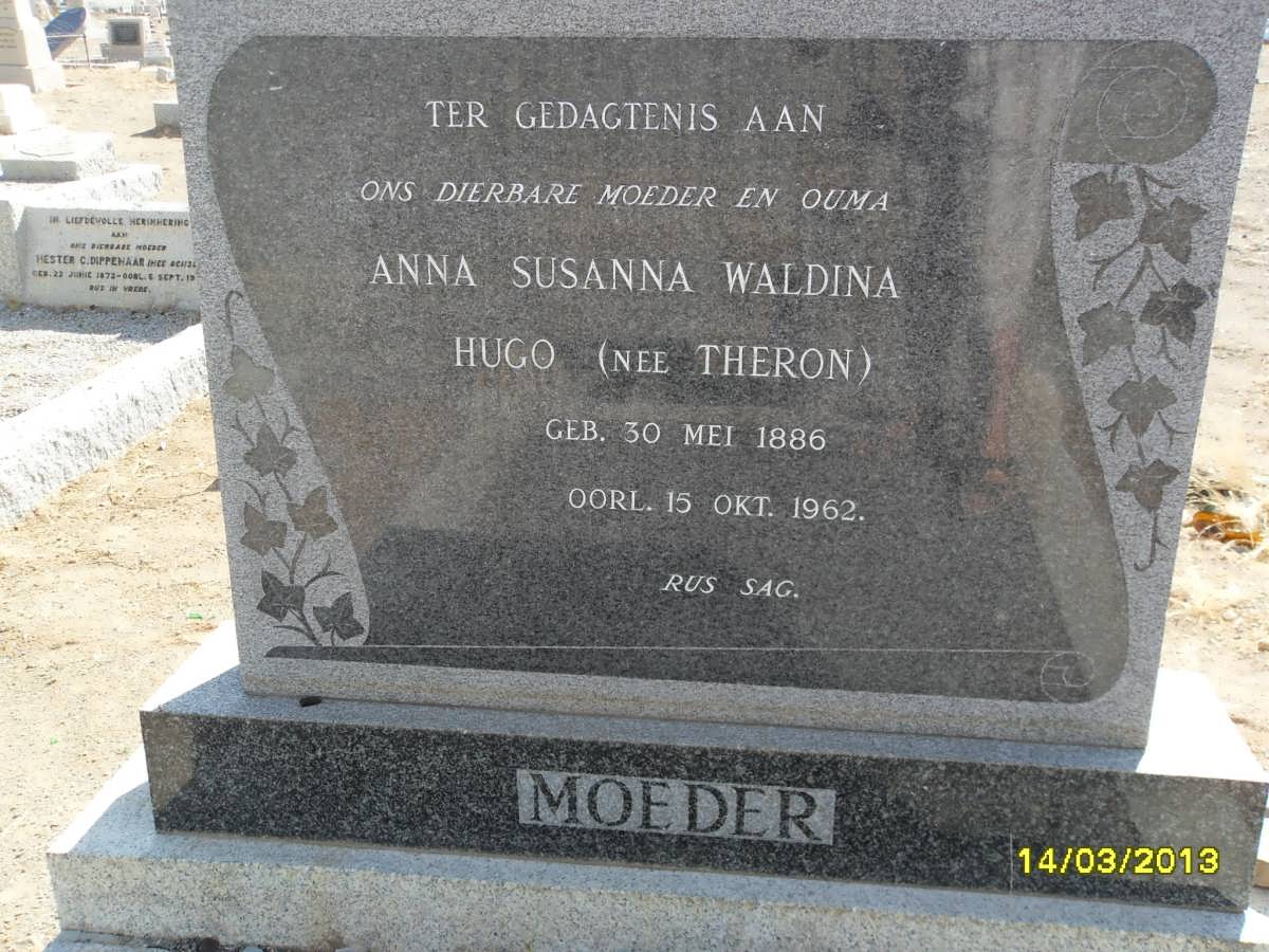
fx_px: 1283
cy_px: 476
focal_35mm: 35
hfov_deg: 52.6
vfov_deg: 40.7
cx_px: 634
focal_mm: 6.3
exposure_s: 1/250
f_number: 3.5
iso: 80
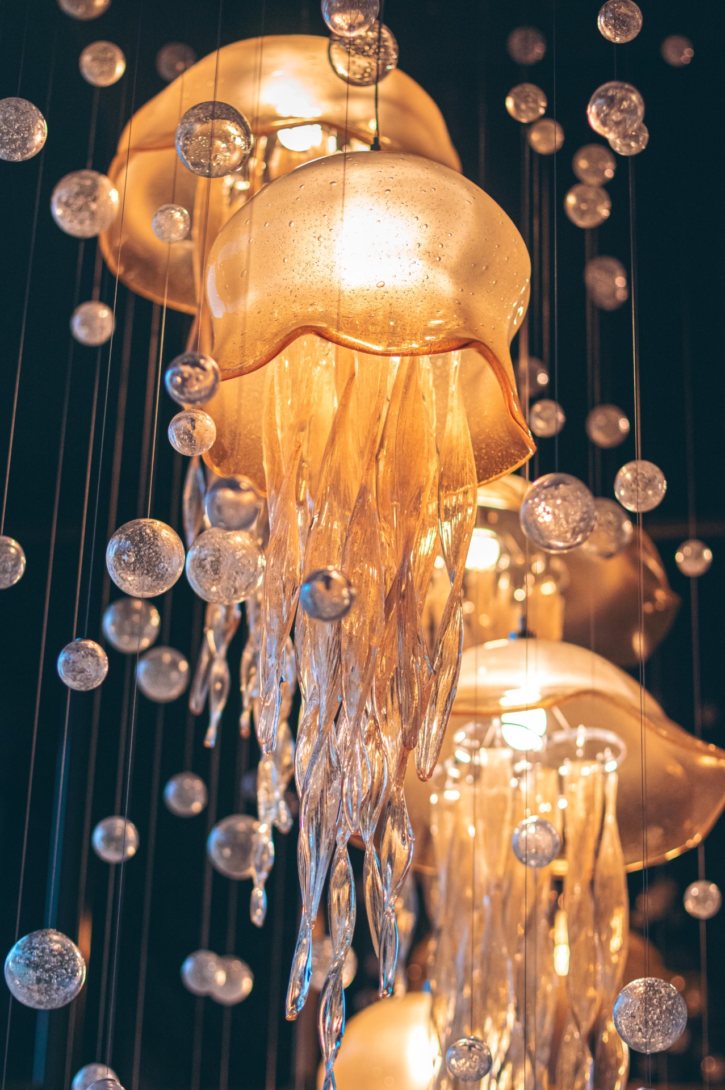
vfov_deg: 24.8
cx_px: 362
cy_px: 545
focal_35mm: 82
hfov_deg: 16.6
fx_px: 2481
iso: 800
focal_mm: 55
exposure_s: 1/1000
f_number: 2
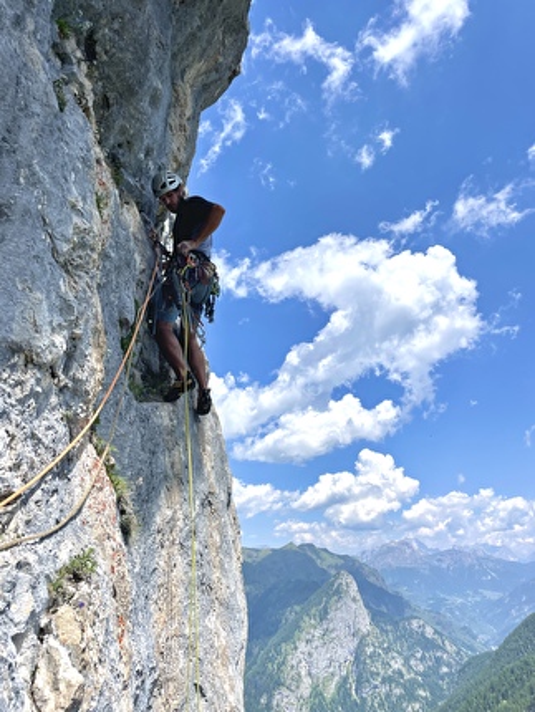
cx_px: 268
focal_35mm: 26
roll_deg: +1.7
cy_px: 356
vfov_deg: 67.3
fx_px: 535
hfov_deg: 53.1
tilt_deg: +22.0
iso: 32
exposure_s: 1/5291
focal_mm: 4.2
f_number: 1.6
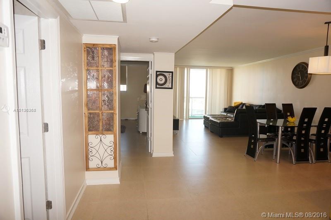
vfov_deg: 53.0
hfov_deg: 73.8
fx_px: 220
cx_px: 166
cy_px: 110
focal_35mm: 24
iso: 200
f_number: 4
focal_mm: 16
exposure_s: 1/60
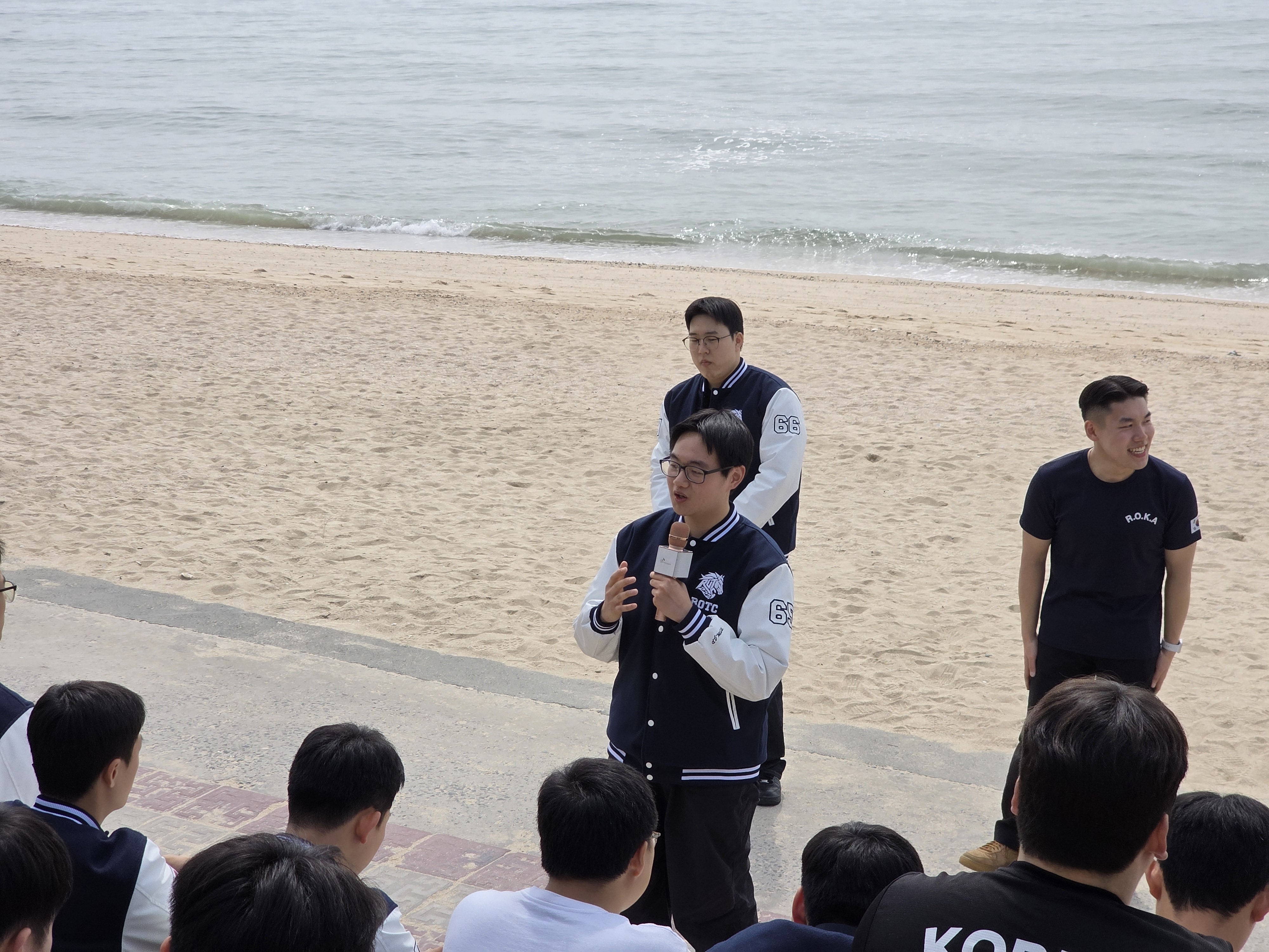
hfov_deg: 28.2
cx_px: 634
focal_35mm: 69
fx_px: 2529
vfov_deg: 21.3
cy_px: 476
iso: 50
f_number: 2.4
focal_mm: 7.9
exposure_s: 1/2277
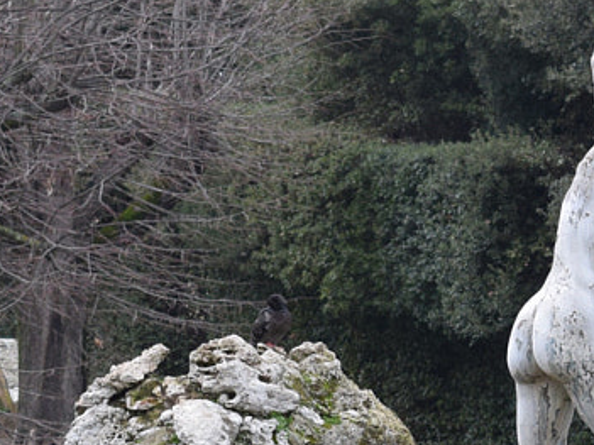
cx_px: 682
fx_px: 5644
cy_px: 516
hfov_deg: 6.0
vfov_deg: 4.5
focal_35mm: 329
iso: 400
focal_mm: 50
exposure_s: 1/250
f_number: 8
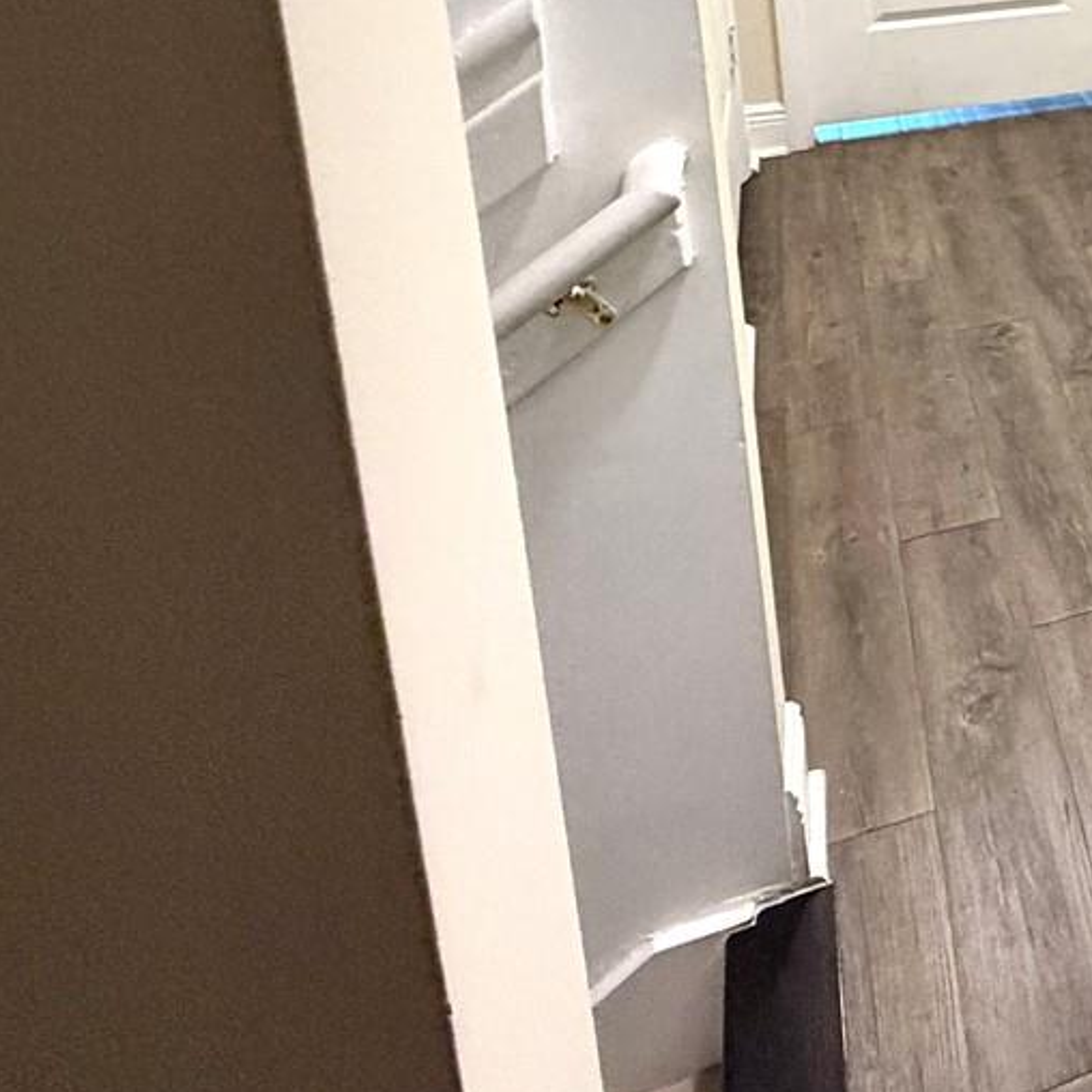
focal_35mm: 39
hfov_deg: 31.5
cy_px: -67
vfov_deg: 37.0
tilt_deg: -13.5
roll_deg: -0.9
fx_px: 1392
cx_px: 1462
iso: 400
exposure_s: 1/60
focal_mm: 2.22
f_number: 2.2
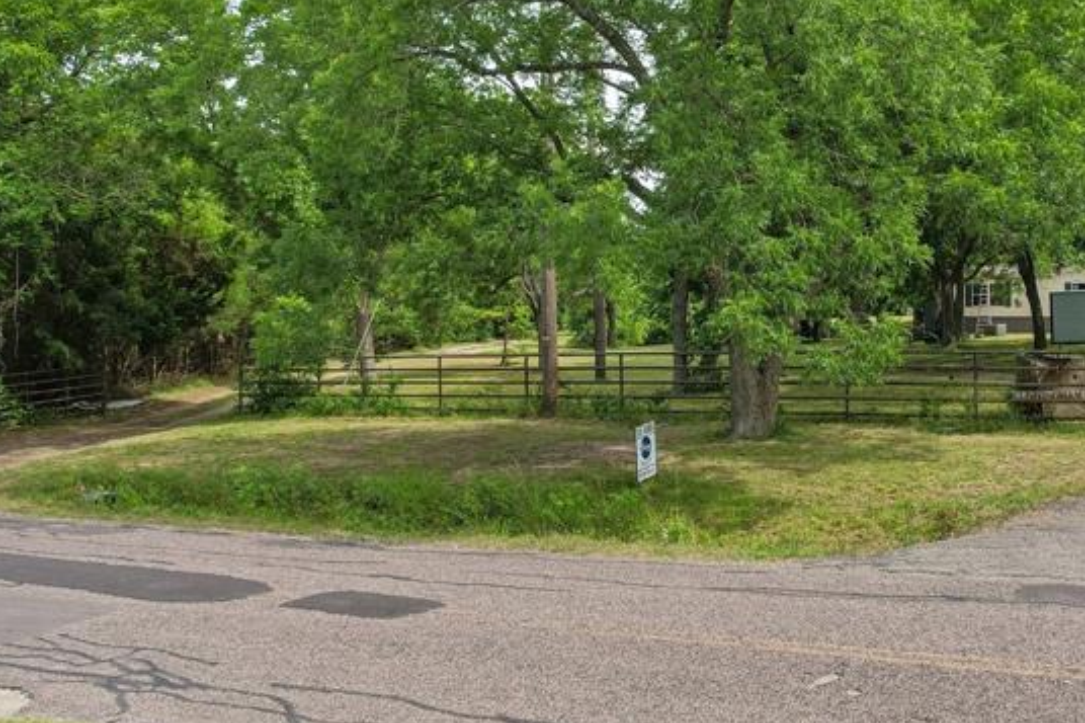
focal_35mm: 42
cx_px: 700
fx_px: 1265
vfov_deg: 31.8
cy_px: 300
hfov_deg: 45.9
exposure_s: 1/1250
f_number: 2.8
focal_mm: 8.4
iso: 100
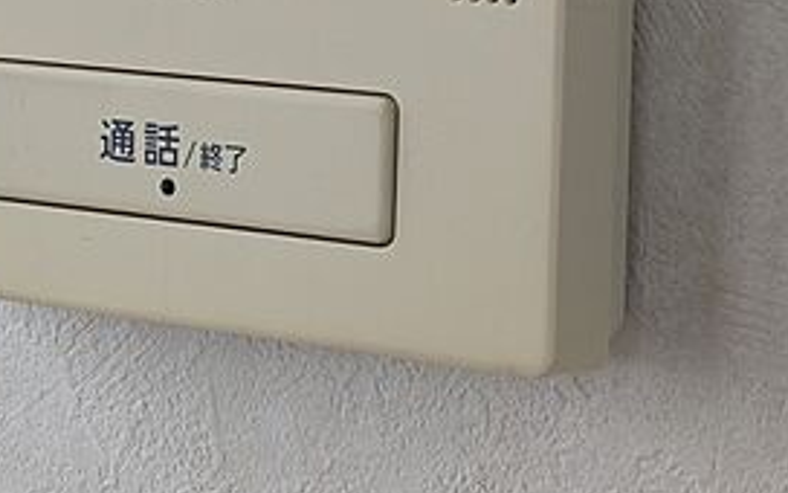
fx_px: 2727
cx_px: 238
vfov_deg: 10.1
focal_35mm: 127
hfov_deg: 16.4
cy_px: -157
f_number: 1.89
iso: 45
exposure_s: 1/195
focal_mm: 5.43
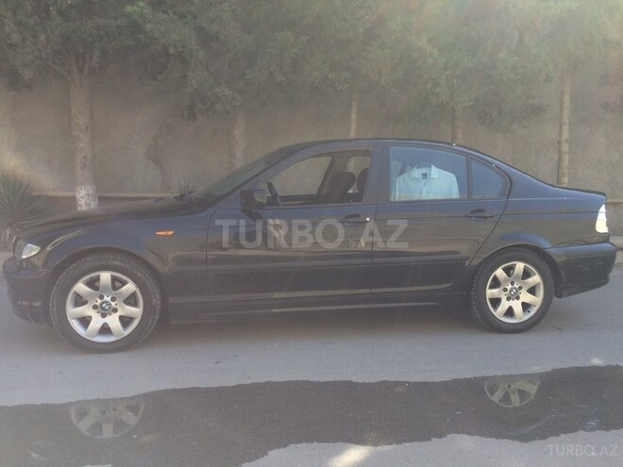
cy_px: 234
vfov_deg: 48.2
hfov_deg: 61.7
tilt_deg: -3.3
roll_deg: +1.3
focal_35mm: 29
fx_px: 522
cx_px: 312
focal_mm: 4.15
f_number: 2.2
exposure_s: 1/406
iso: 32
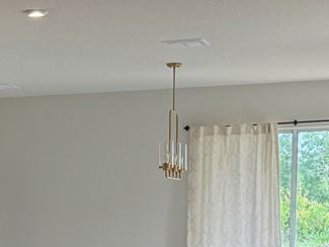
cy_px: 380
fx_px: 1122
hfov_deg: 16.5
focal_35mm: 118
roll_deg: +1.7
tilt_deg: -8.2
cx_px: 33
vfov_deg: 12.0
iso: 160
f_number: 1.78
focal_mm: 6.76
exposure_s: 1/202
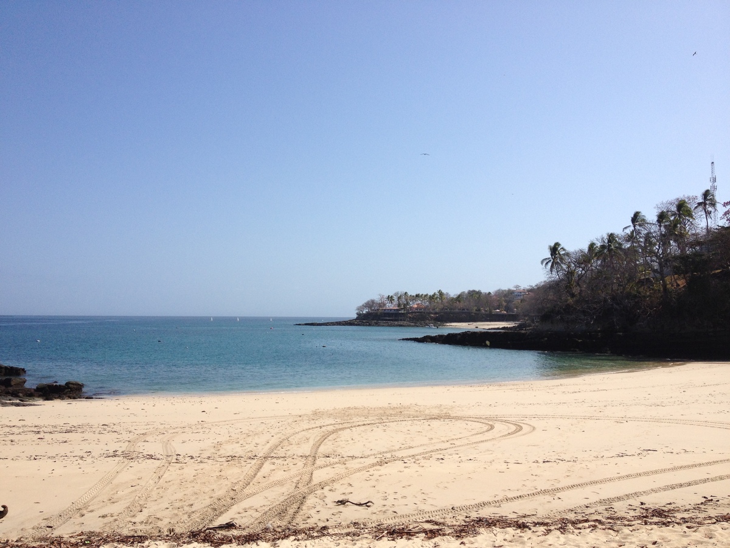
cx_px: 365
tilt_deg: +0.2
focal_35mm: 35
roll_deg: +0.1
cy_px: 274
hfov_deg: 52.6
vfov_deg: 40.7
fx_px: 738
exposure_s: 1/2907
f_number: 2.4
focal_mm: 4.28
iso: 50
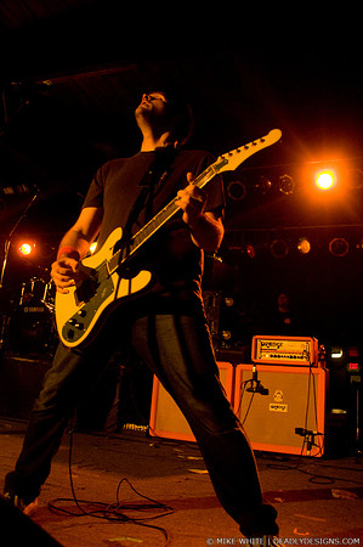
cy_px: 274
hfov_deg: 43.5
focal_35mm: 30
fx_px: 455
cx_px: 182
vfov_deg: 62.0
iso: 1000
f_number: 2.8
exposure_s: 1/200
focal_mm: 20
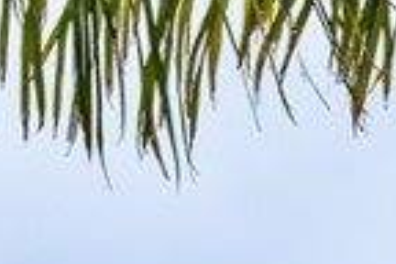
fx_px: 1331
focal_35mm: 121
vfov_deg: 8.6
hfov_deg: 15.3
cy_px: 892
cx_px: 641
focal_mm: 17
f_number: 10
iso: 200
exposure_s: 1/1000
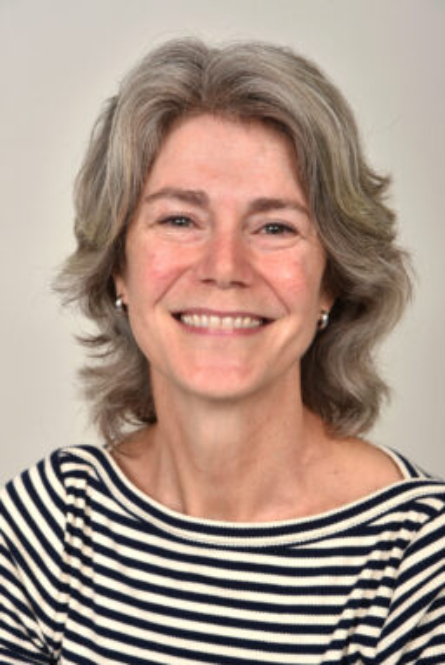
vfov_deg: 20.8
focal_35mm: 98
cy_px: 332
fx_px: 1814
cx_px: 222
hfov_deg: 14.0
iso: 100
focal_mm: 98
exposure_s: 1/160
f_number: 9
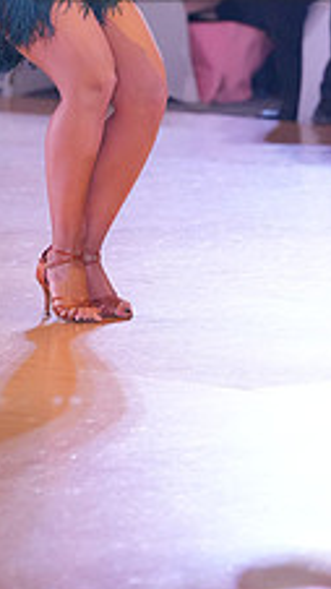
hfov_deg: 3.0
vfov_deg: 5.4
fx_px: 6215
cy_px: -83
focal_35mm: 398
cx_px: 392
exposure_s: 1/500
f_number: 3.5
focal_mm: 148
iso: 6400
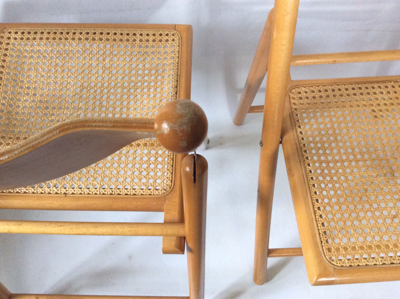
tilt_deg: -65.9
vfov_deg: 44.1
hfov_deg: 56.9
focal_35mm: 32
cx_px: 200
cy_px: 150
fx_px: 369
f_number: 2.4
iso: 250
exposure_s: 1/25
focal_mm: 3.3
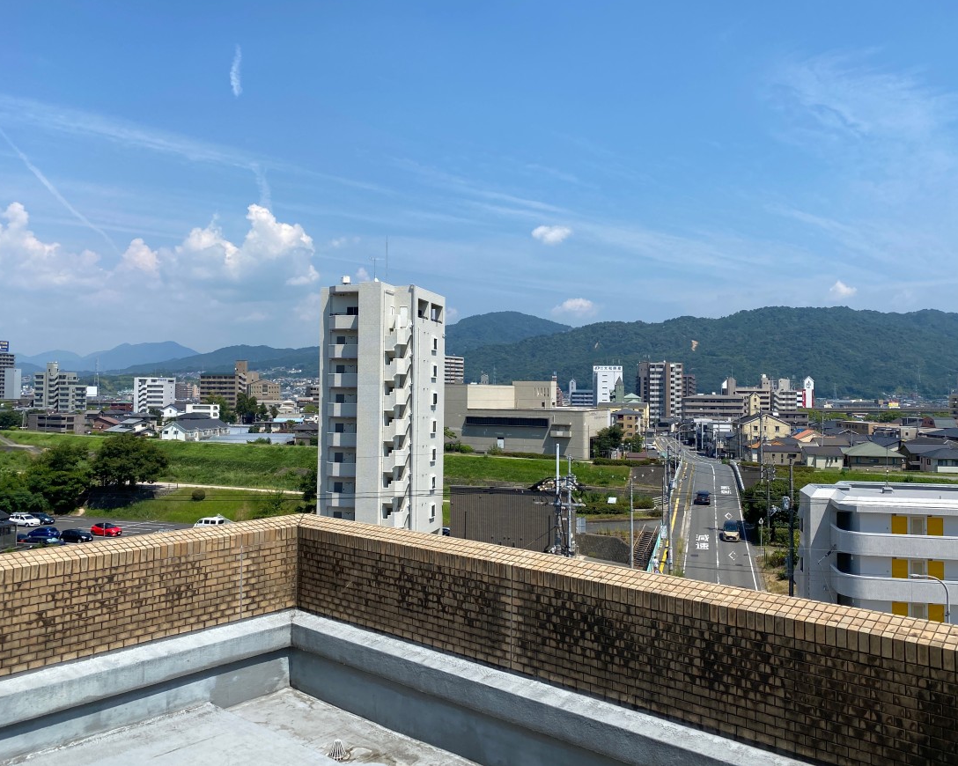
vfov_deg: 51.5
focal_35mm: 28
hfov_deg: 62.2
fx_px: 794
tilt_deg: +1.6
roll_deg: -0.7
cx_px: 490
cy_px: 371
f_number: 1.8
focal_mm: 4.25
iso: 32
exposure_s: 1/3401
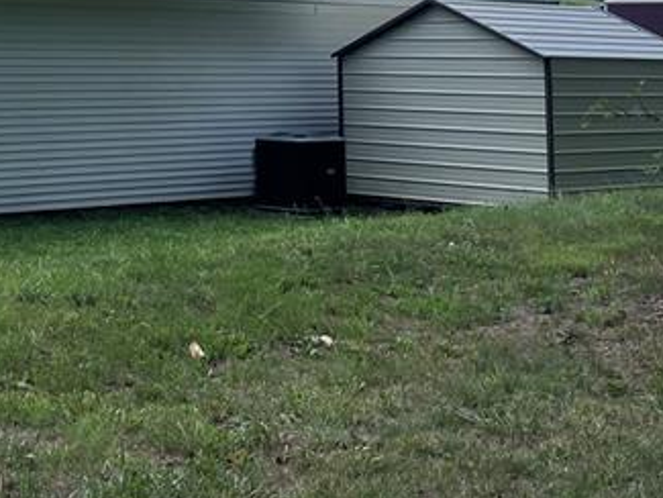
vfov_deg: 17.2
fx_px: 1571
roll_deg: -0.1
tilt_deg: +5.5
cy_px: -98
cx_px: -78
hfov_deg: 22.4
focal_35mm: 82
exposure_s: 1/2053
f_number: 1.6
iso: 32
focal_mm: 4.2
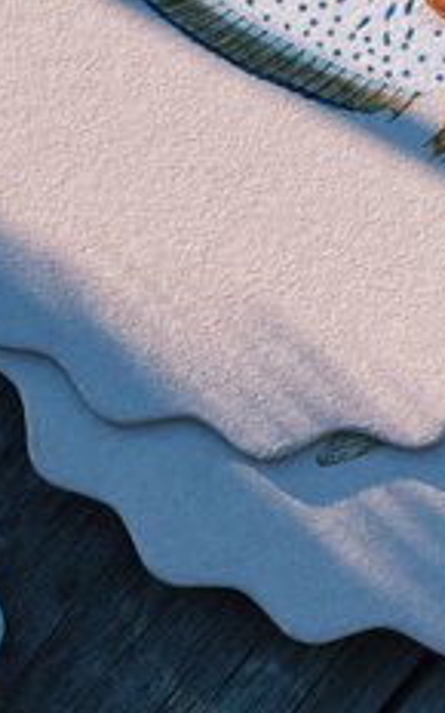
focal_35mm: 95
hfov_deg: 13.6
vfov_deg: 21.5
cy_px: 615
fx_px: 1843
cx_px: 12
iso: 32
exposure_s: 1/1742
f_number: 1.6
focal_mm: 4.2
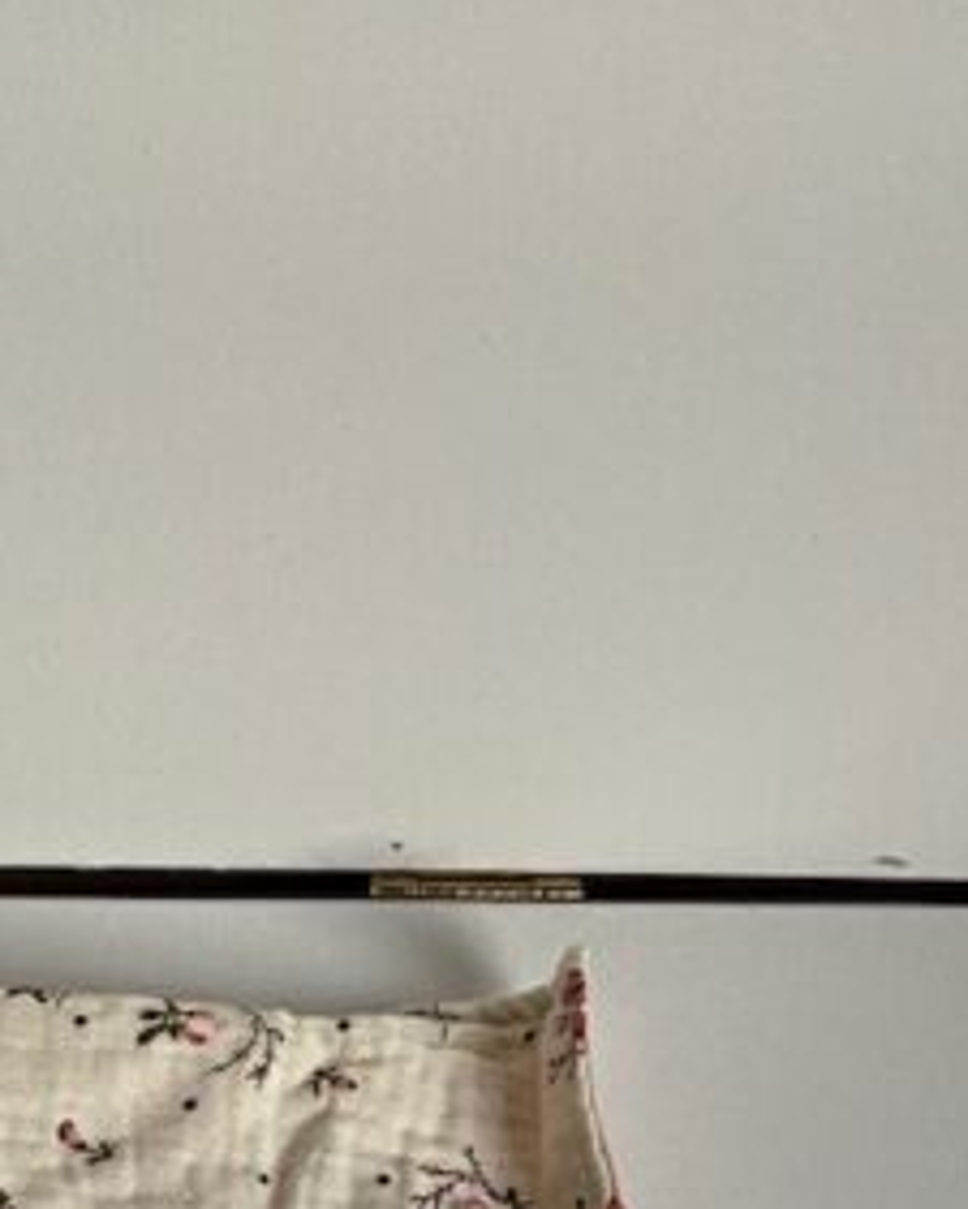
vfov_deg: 17.3
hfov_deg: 13.9
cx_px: -525
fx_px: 3687
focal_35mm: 103
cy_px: 1635
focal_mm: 3
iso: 16
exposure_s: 1/135
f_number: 1.8
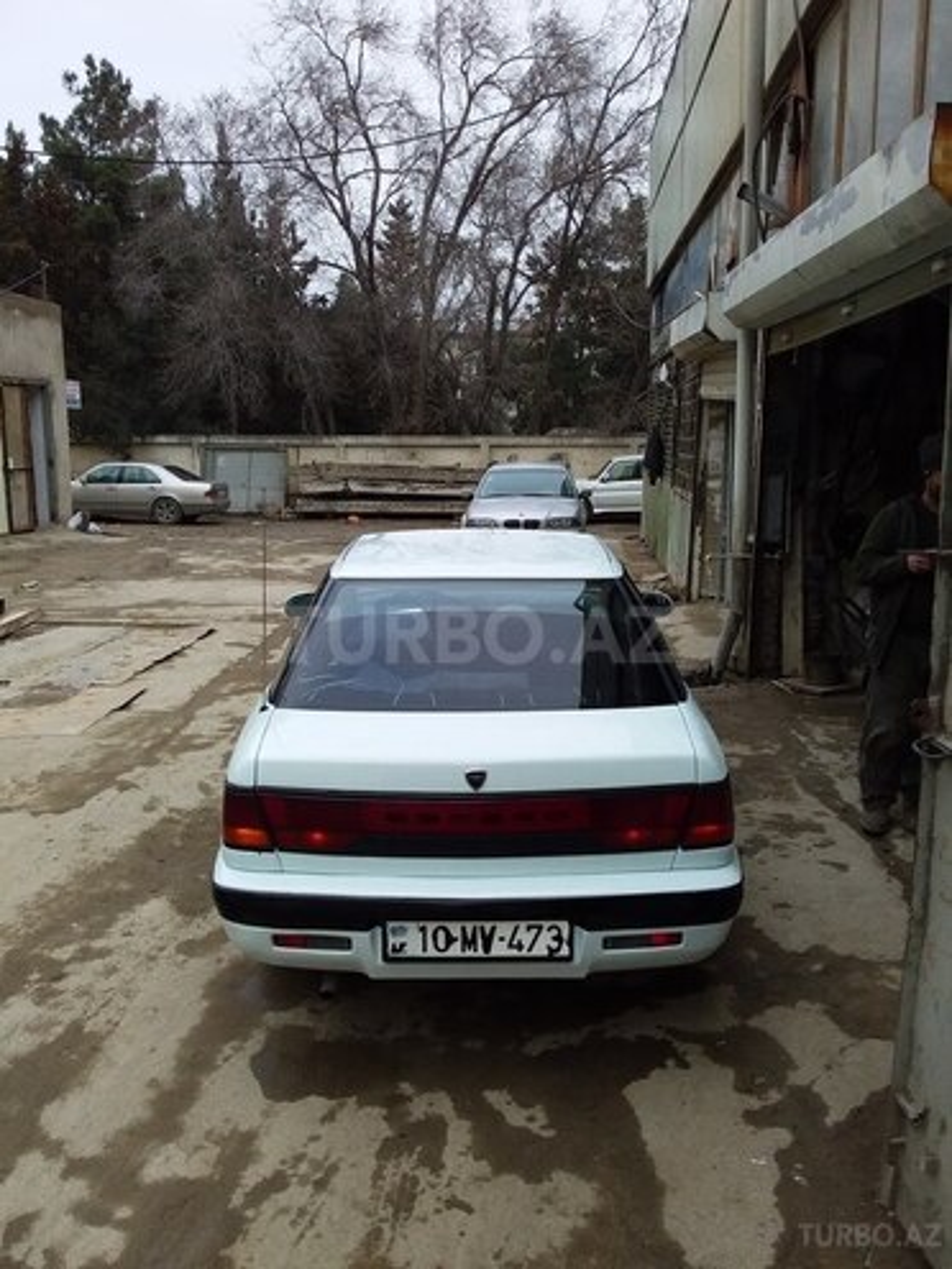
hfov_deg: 45.4
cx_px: 476
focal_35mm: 31
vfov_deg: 58.4
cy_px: 634
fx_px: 1137
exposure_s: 1/351
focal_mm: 3.3
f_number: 2.2
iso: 40
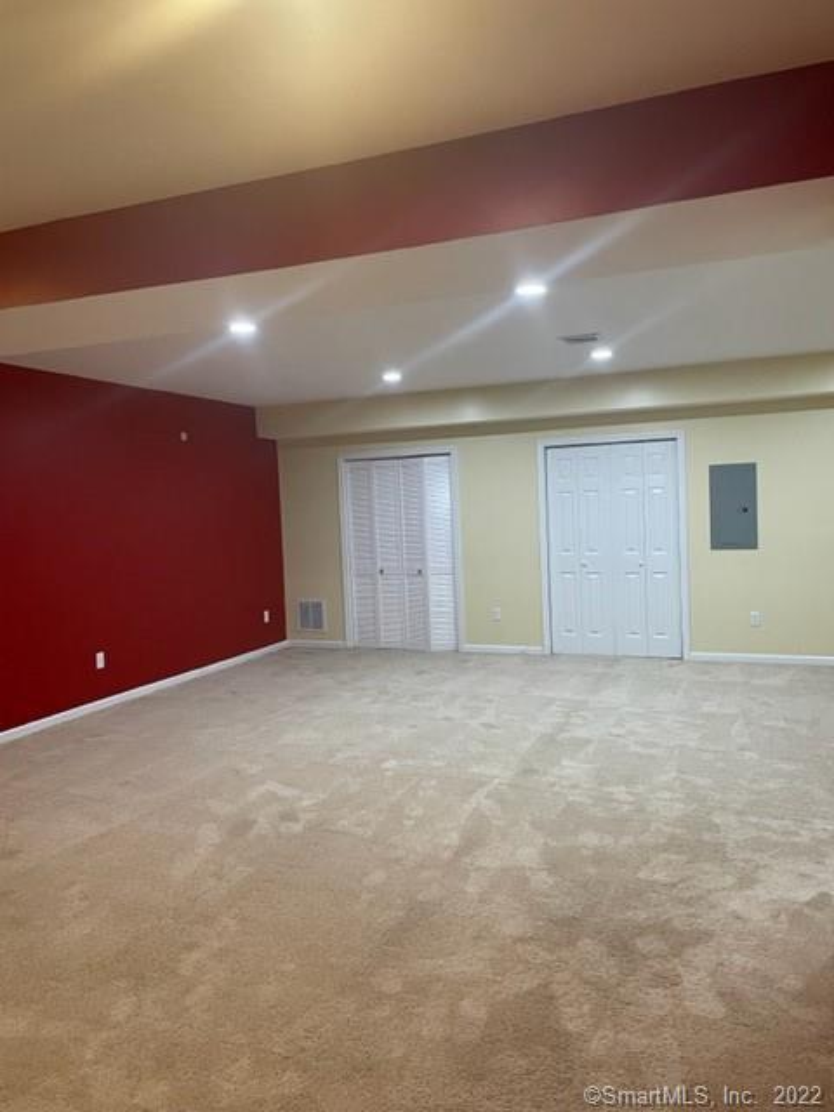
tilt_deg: -2.7
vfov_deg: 67.3
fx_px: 835
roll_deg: +2.6
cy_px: 556
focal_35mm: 26
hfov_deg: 53.1
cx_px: 417
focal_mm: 4.2
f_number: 1.6
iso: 200
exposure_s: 1/59
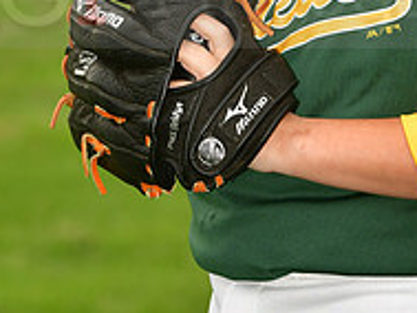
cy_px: -22
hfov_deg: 3.6
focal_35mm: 553
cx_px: 310
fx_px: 6672
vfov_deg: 2.7
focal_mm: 125
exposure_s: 1/800
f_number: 5
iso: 400
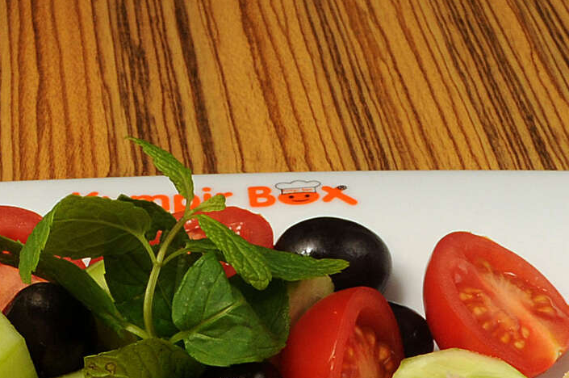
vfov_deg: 9.9
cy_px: 548
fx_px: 2117
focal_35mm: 134
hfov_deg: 15.3
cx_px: 211
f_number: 14
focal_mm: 21
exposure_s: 1/125
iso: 200
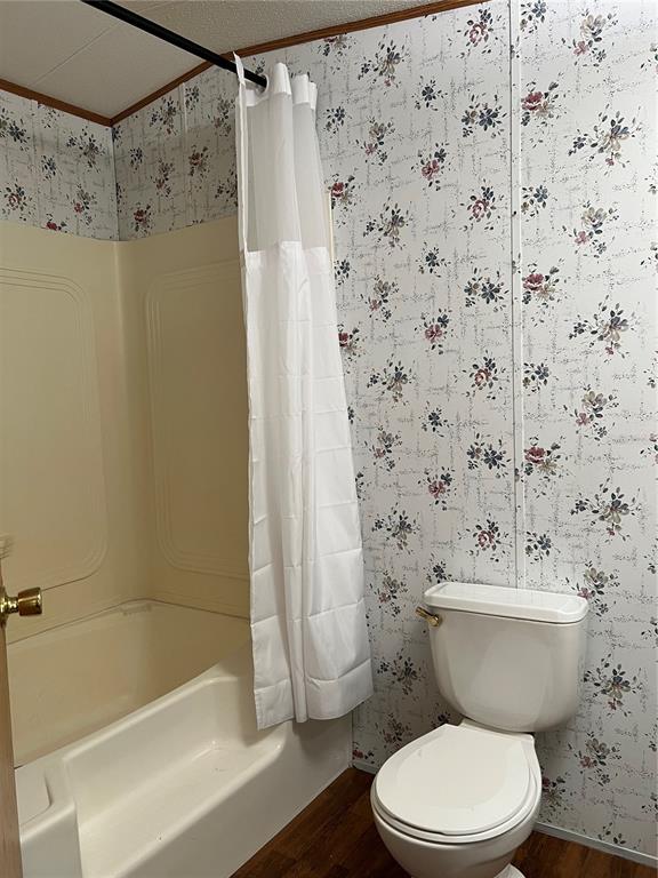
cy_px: 439
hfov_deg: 53.1
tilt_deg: -4.1
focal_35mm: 26
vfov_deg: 67.3
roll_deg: +1.8
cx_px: 329
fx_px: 659
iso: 100
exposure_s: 1/60
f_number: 1.5
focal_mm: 5.7
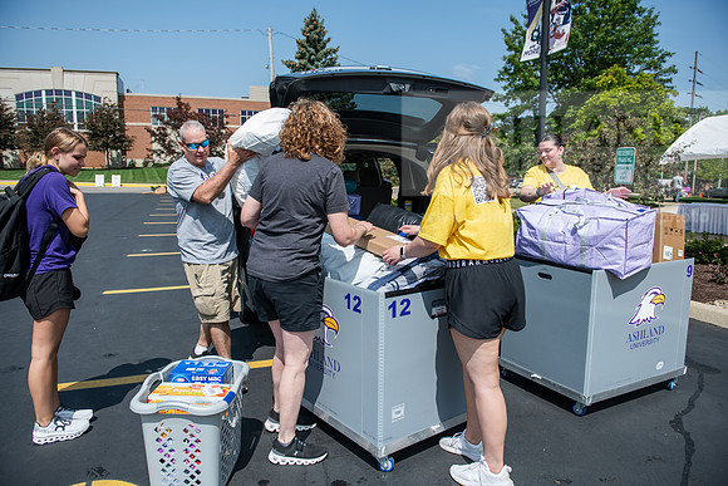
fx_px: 526
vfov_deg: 49.6
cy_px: 243
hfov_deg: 69.4
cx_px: 364
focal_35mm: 26
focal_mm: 26
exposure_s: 1/800
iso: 80
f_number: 3.5
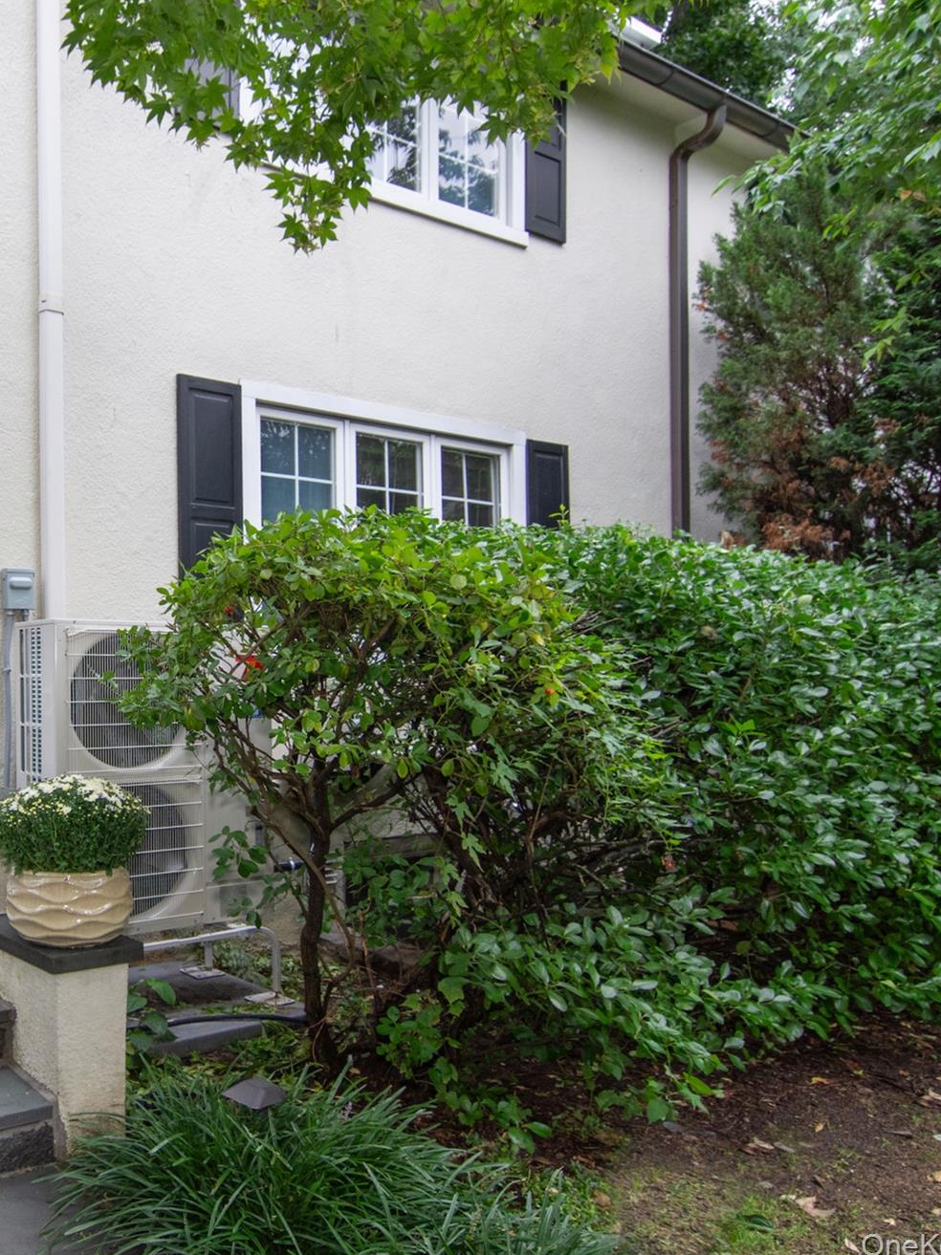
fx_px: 898
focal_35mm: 25
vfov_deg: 69.9
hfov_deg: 48.8
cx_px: 77
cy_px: 616
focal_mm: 11
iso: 640
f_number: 8
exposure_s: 1/125
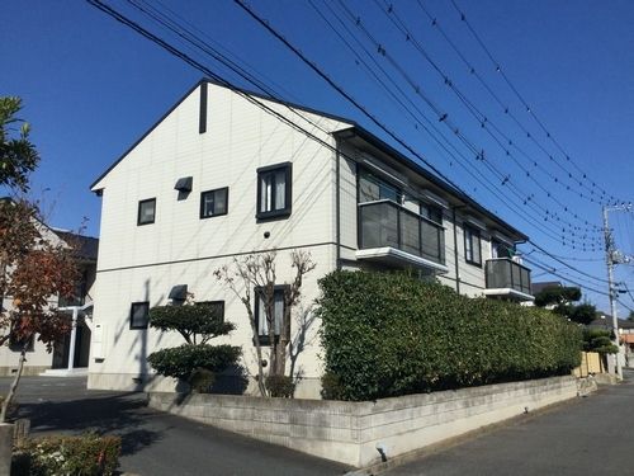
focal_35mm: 31
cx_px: 317
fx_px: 568
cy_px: 238
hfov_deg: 58.4
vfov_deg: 45.4
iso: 25
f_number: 2.4
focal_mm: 3.3
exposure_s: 1/2717
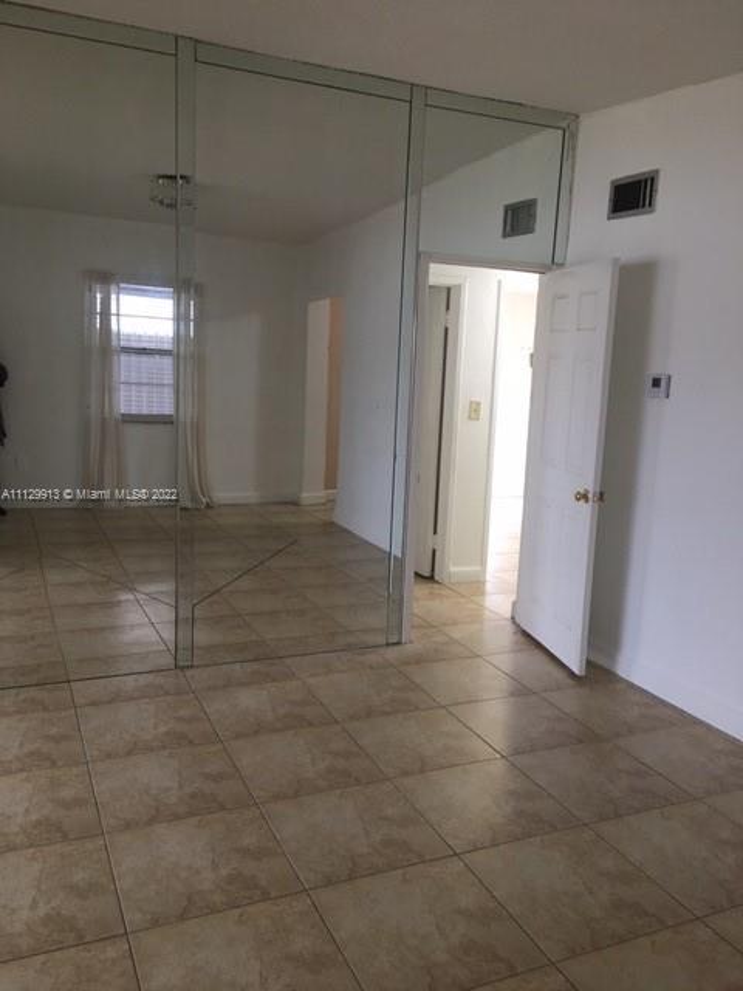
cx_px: 372
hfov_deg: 48.2
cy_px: 496
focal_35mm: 29
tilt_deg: -7.0
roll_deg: -2.6
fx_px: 830
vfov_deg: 61.7
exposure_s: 1/15
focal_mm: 4.15
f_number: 2.2
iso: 50
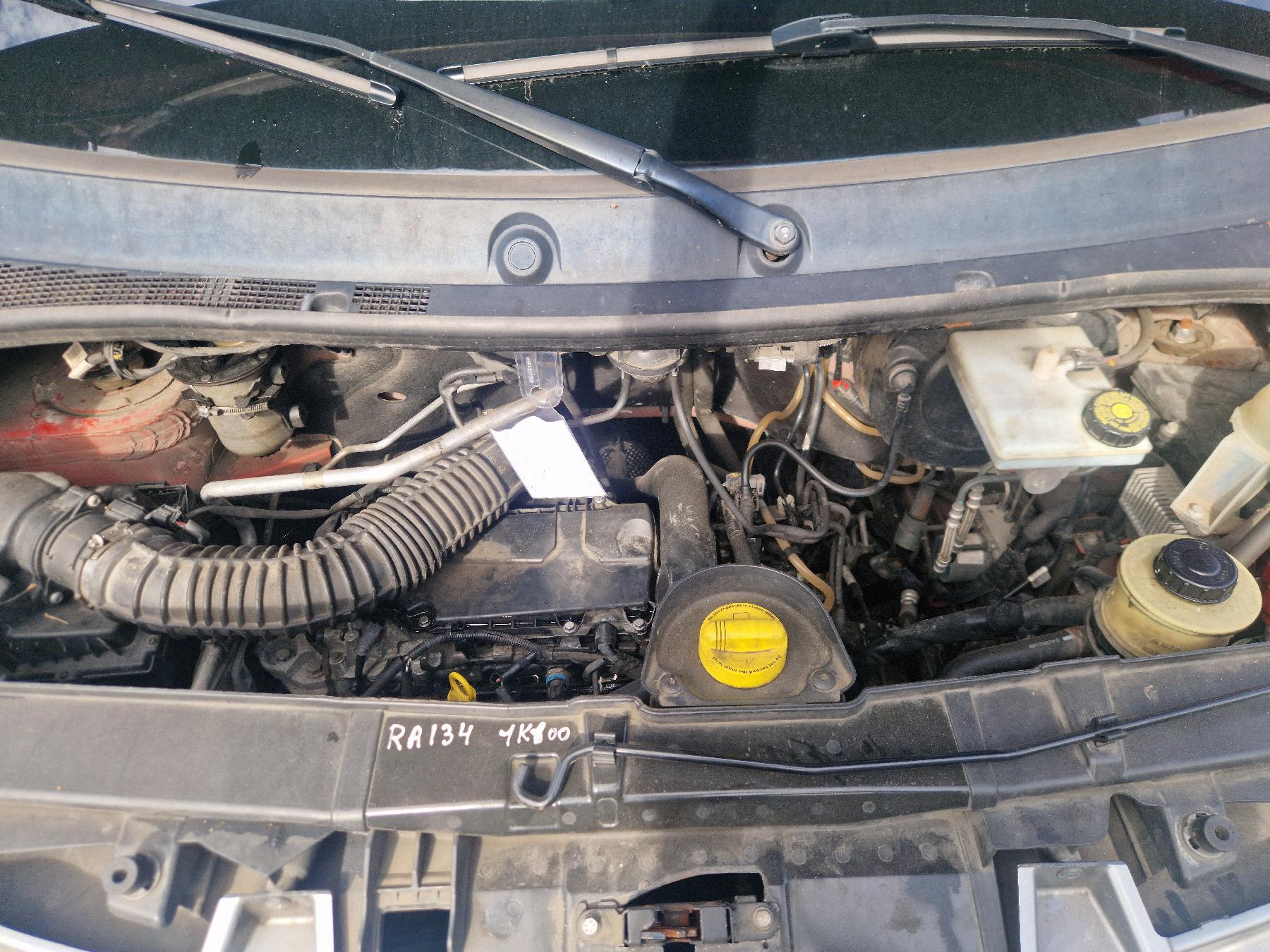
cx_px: 635
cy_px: 476
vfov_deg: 58.9
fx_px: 844
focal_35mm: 23
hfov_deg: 73.9
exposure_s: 1/213
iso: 50
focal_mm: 5.4
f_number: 1.8
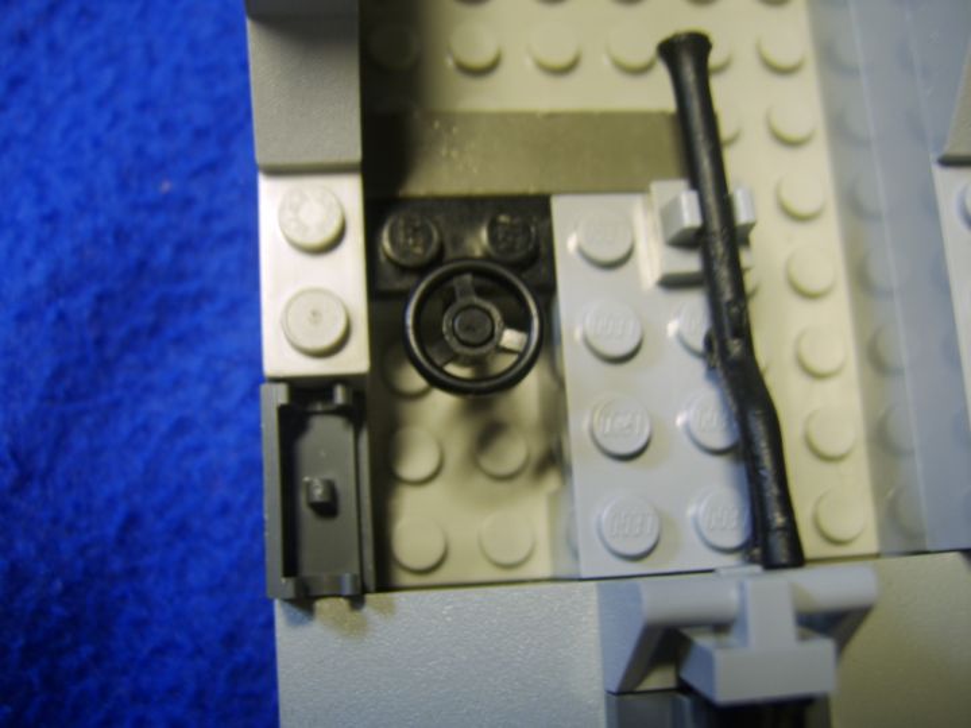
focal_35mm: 31
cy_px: 364
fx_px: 870
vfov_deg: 45.4
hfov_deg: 58.4
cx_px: 486
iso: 71
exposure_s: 1/3
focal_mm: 8.13
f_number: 2.7
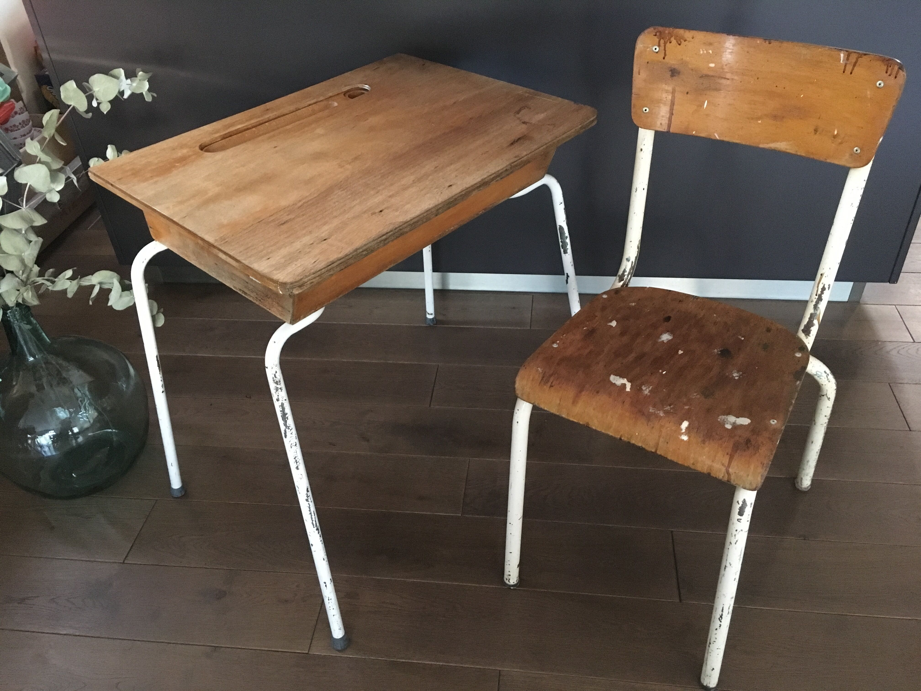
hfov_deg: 61.7
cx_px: 460
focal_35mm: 29
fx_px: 772
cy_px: 346
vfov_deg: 48.2
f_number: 2.2
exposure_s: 1/17
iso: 320
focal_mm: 4.15
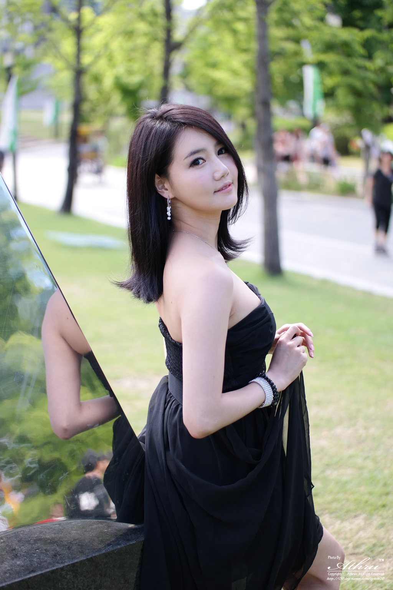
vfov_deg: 29.2
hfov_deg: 19.7
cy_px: 295
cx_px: 196
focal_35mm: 69
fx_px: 1130
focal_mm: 45
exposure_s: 1/800
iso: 100
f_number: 1.8
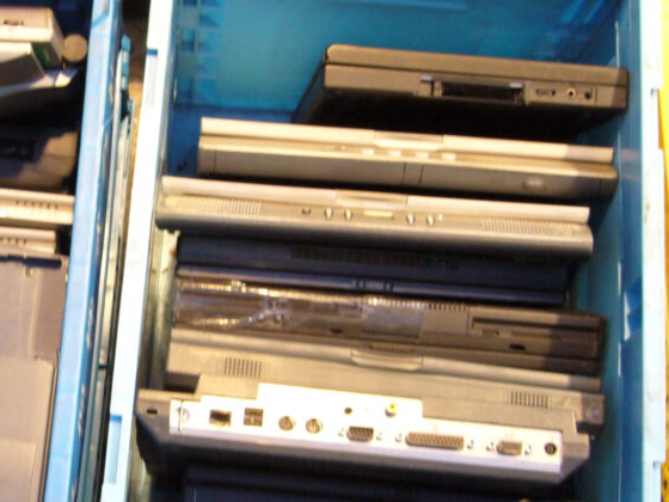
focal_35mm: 64
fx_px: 1237
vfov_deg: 22.8
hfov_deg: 29.3
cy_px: 330
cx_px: 102
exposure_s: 1/13
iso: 200
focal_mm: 5.8
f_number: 2.8
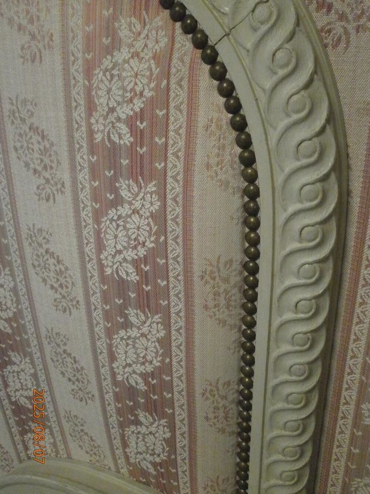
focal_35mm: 32
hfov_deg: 44.2
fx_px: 456
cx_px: 185
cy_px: 247
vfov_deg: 56.8
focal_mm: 5.8
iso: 800
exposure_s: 1/60
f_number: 3.1
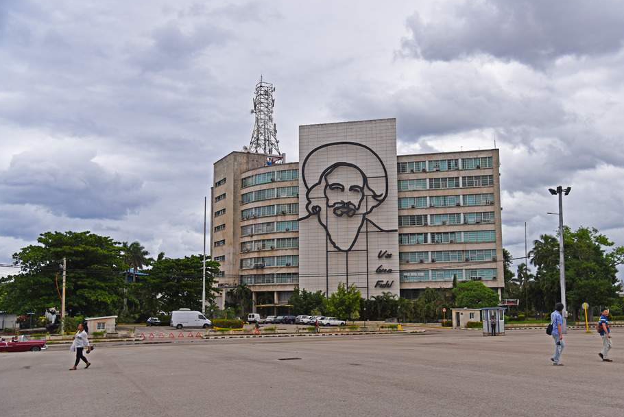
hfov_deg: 53.0
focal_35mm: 36
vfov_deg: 36.9
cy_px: 215
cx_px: 348
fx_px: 624
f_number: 4
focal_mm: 32
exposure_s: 1/400
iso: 100
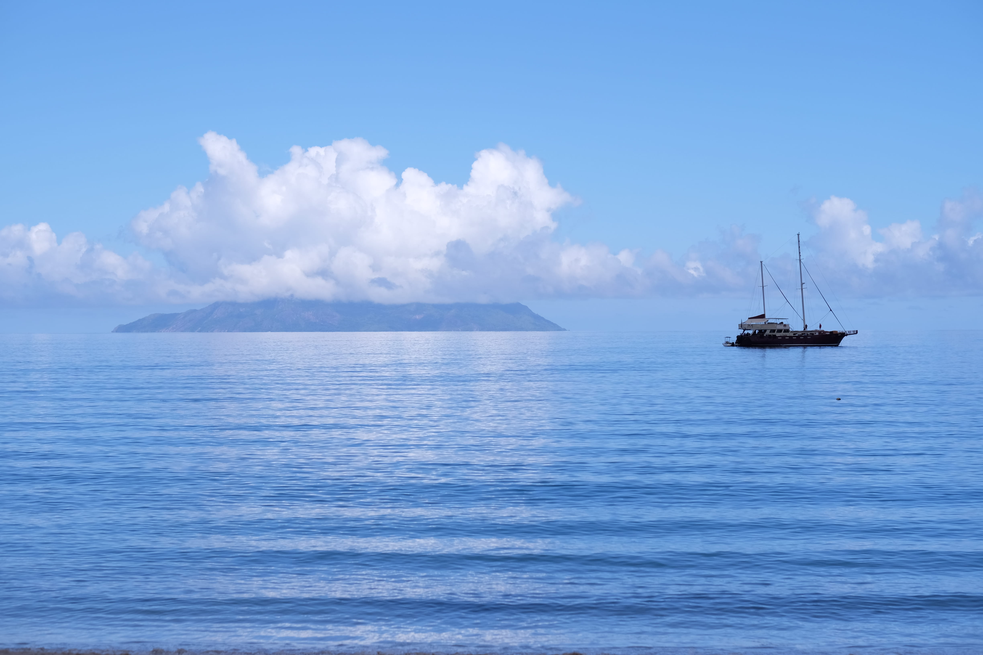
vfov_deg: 16.3
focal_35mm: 84
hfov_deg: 24.2
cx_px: 492
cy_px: 328
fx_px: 2293
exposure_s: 1/4000
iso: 200
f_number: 2.8
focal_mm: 56
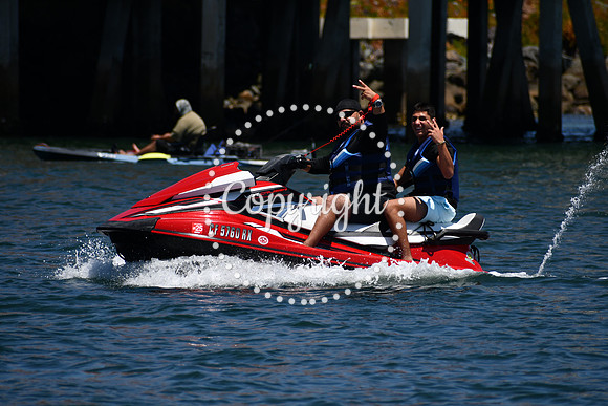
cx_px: 304
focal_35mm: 450
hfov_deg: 4.6
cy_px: 203
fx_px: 7601
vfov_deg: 3.1
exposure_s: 1/1250
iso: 200
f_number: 6.3
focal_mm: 300
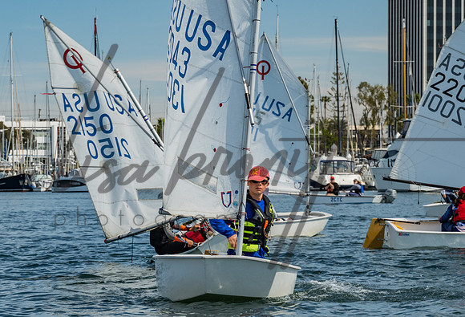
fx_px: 2264
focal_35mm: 174
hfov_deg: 11.7
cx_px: 257
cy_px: 214
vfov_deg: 8.0
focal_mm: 105
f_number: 10
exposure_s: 1/250
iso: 250
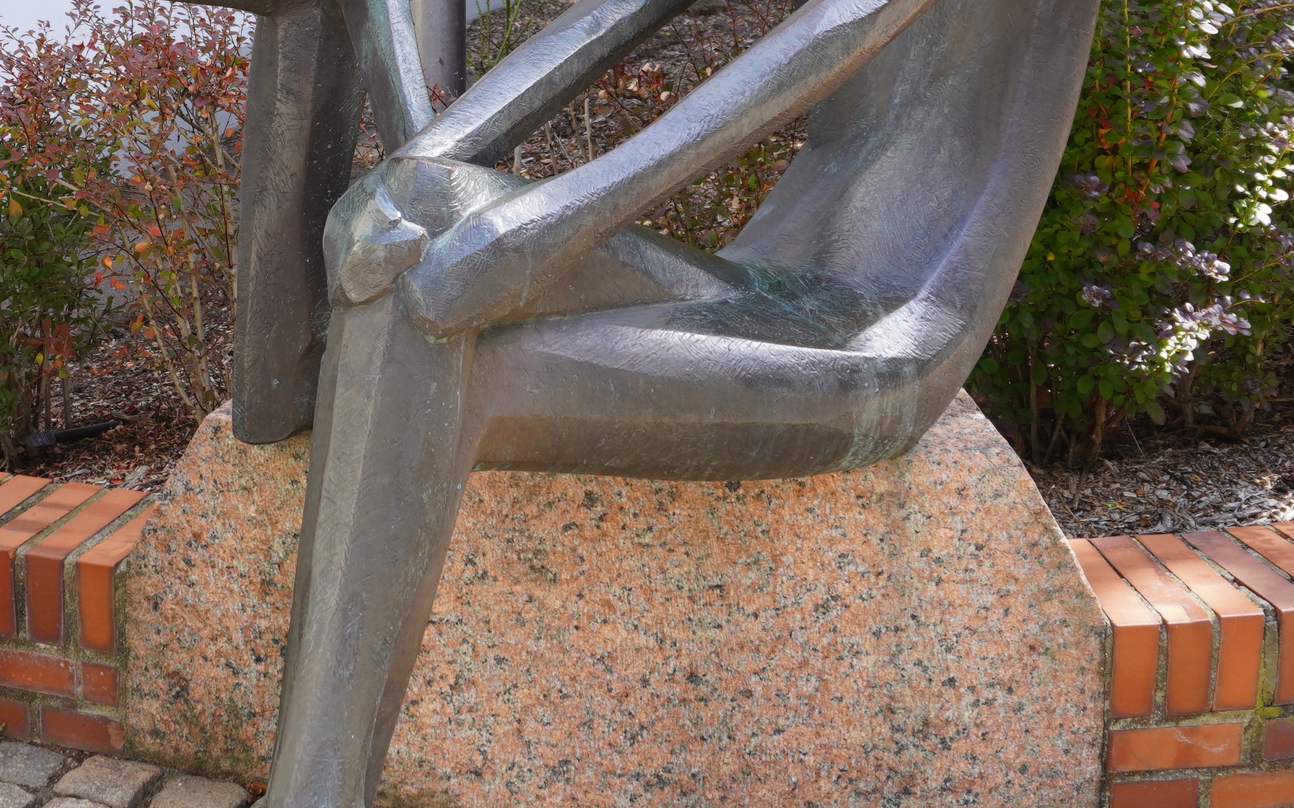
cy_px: 105
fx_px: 2934
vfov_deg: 15.5
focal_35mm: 83
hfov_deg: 24.6
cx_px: 321
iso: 100
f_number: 5
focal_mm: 23
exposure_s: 1/80
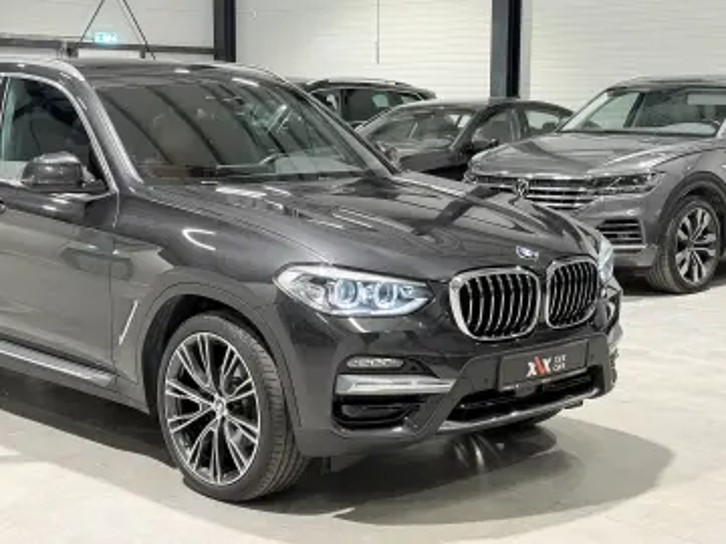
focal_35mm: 48
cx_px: 363
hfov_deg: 39.7
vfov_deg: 30.3
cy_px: 272
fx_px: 1007
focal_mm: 6.76
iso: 160
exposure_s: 1/55
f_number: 1.78
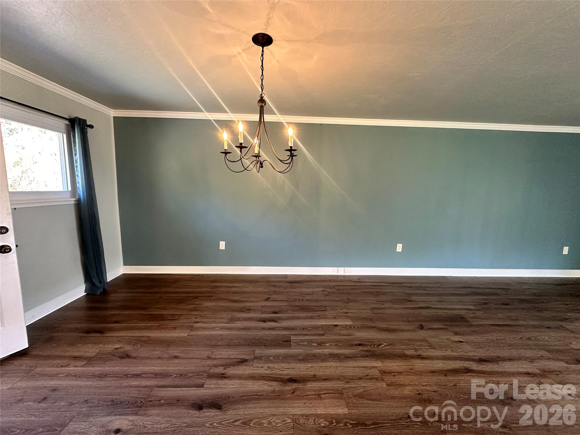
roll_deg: -1.3
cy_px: 218
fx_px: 235
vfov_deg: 85.7
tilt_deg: -7.1
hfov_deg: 102.1
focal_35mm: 14
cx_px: 290
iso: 320
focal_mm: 2.22
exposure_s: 1/60
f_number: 2.2
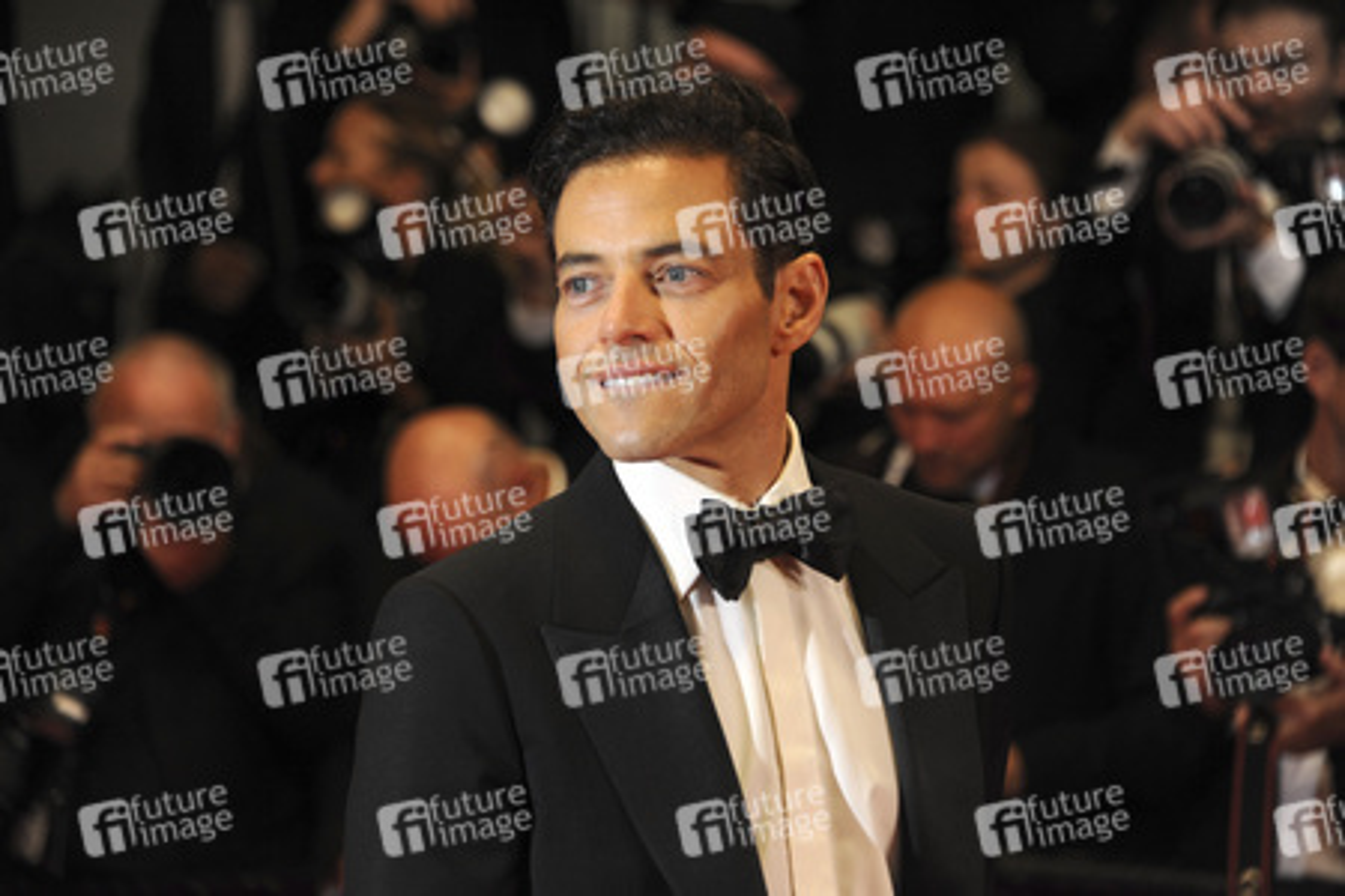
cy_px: 448
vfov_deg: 7.6
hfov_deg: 11.4
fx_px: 6724
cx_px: 672
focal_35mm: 180
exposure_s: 1/250
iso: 1250
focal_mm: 180
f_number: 5.6
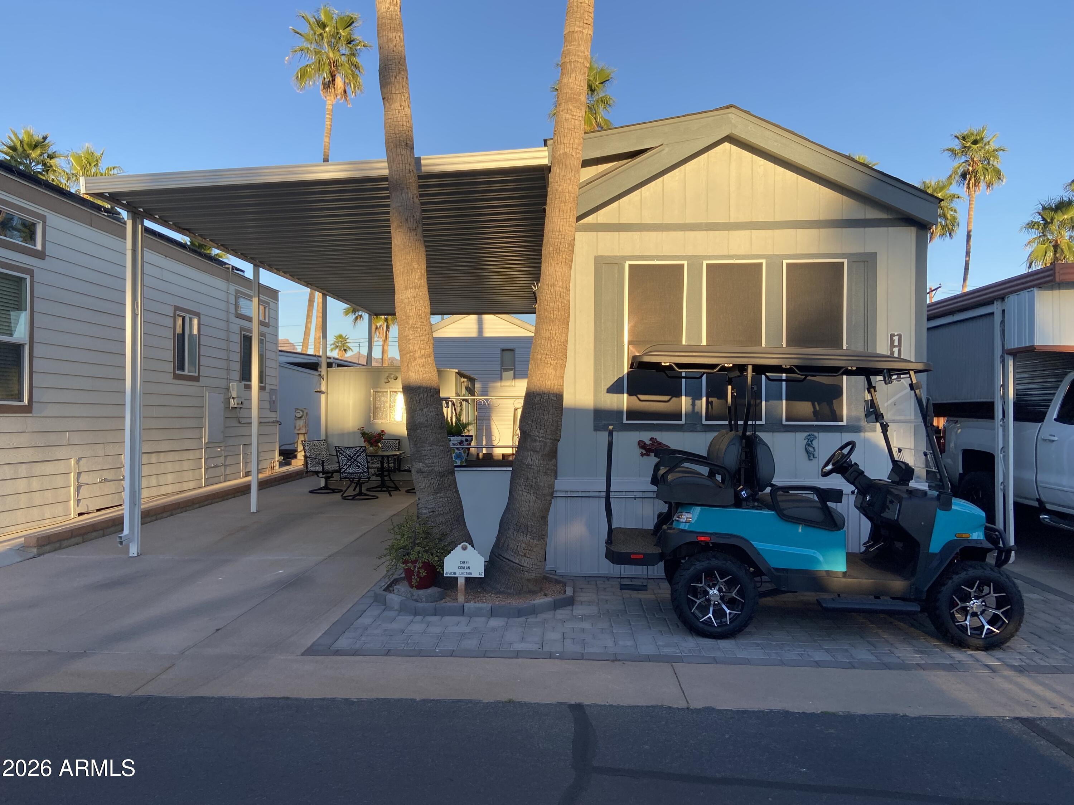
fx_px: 807
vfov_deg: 53.1
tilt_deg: -0.2
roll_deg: -0.2
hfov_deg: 67.3
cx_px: 537
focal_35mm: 26
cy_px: 402
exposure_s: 1/762
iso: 32
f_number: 1.8
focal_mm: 4.25
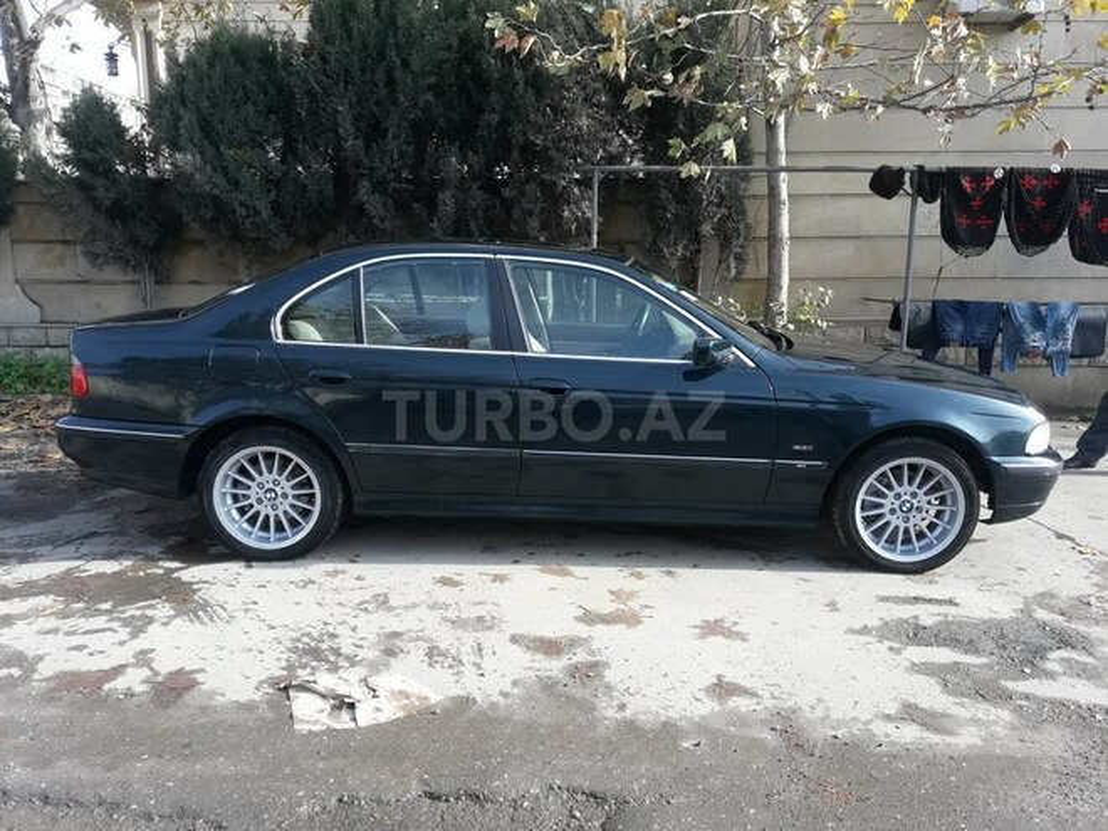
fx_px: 896
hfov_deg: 63.4
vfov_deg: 49.7
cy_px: 416
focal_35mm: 28
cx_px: 554
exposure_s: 1/345
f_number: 1.9
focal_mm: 3.7
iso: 40
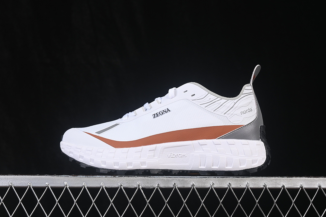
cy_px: 108
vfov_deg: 18.2
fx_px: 679
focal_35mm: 75
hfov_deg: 27.0
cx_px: 163
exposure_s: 1/80
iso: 160
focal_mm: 50
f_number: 8
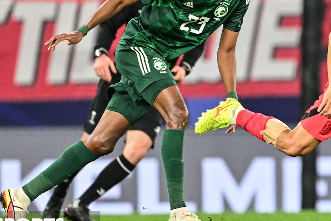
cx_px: 320
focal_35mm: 902
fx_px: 8296
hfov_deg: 2.3
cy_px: 82
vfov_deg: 1.5
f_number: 2.8
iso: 1250
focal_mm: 400
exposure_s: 1/1000
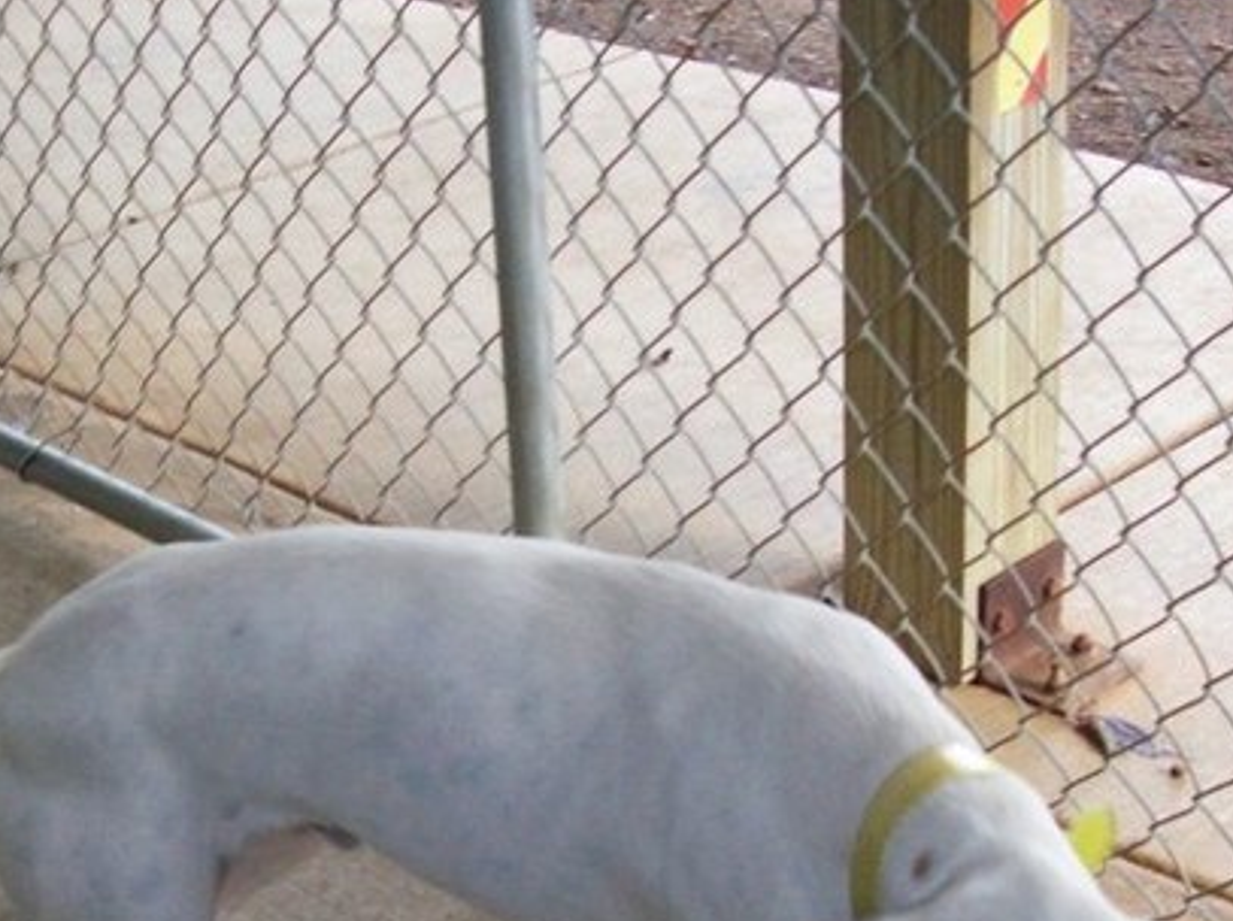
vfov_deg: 21.4
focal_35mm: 68
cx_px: 666
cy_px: 695
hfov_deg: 28.6
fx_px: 2419
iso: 200
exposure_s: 1/108
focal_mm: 6
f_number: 2.7
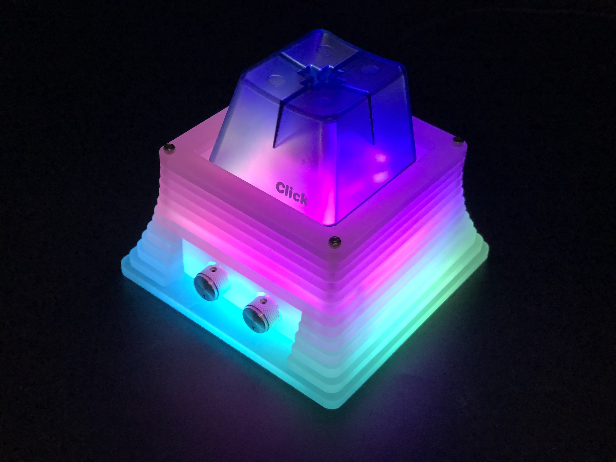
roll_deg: -2.5
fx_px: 925
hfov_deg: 36.8
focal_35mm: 52
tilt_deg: -40.7
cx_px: 308
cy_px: 231
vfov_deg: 28.0
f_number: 2.4
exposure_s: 1/46
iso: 125
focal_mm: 6
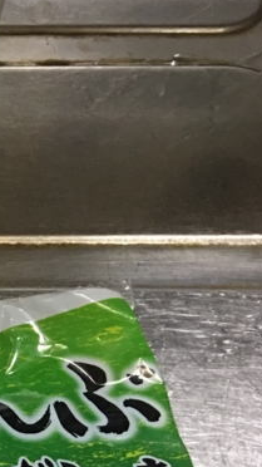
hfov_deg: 11.6
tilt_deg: -56.9
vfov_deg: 23.6
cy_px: 448
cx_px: -352
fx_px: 1075
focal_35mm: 87
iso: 100
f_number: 2.2
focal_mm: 4.15
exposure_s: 1/8
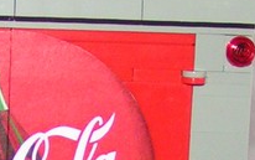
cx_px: 12
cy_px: 220
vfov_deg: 10.2
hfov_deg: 16.4
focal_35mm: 125
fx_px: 869
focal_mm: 5.8
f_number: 2.8
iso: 200
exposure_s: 1/40
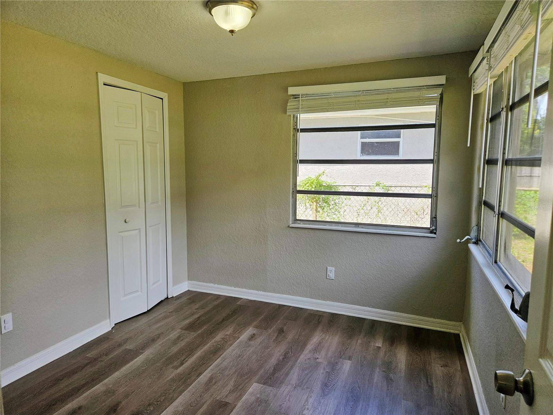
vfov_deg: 58.9
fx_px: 367
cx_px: 276
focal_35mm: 23
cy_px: 208
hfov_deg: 73.9
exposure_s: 1/359
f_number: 1.8
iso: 80
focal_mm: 5.4
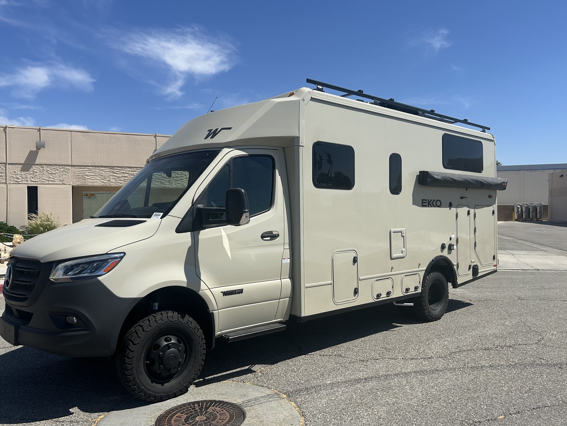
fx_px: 459
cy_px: 220
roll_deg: +0.3
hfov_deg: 63.4
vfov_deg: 49.7
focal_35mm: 28
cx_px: 290
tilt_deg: -0.1
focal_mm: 5.7
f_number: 1.5
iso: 50
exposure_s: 1/6211
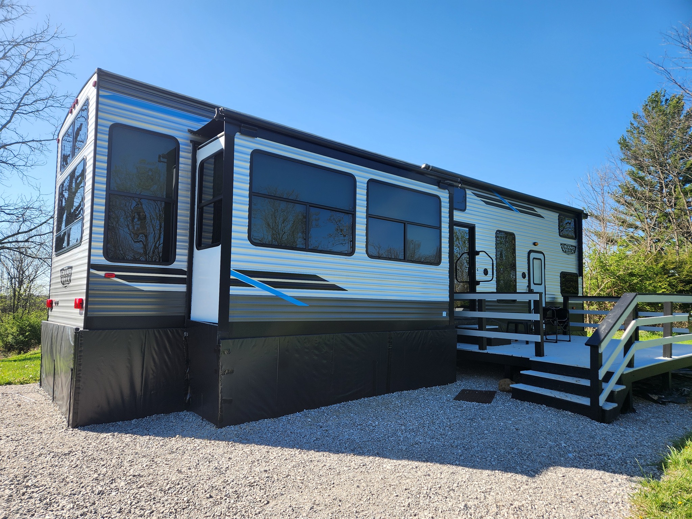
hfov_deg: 73.9
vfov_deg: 58.9
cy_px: 260
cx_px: 346
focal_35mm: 23
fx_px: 460
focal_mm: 5.4
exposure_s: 1/796
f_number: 1.8
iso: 20
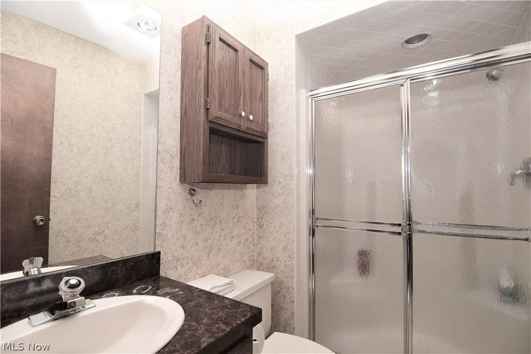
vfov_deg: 72.0
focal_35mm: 16
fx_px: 243
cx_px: 266
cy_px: 177
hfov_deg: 95.0
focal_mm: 11
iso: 640
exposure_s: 1/200
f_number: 4
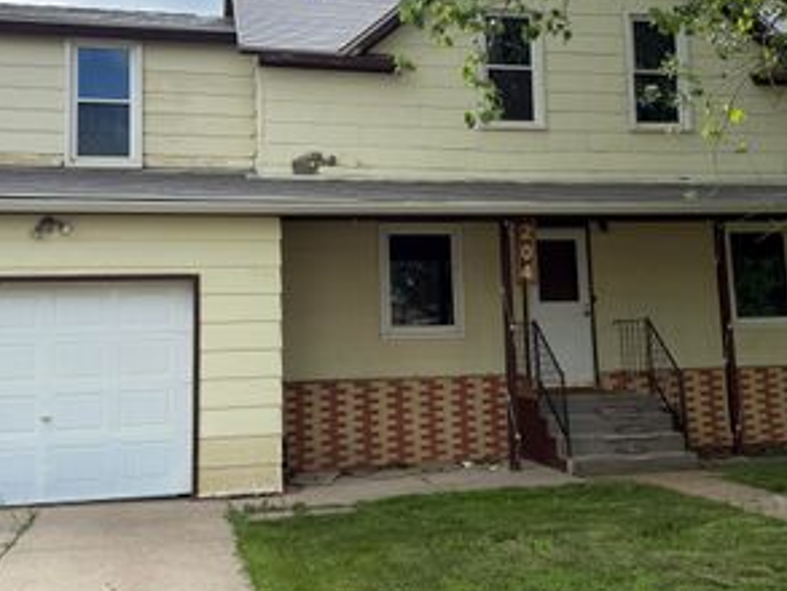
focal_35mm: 41
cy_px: 227
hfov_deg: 45.8
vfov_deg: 35.0
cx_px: 406
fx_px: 933
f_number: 1.78
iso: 100
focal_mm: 6.76
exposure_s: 1/2801
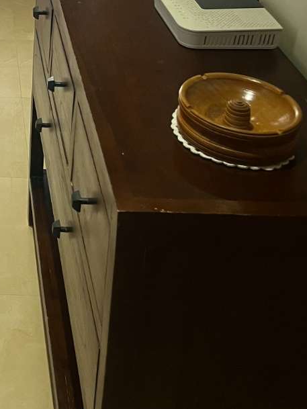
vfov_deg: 26.7
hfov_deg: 21.6
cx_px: -41
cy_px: -88
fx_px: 757
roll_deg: -1.0
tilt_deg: -16.3
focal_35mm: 64
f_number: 1.6
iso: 100
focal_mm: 5.1
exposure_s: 1/50
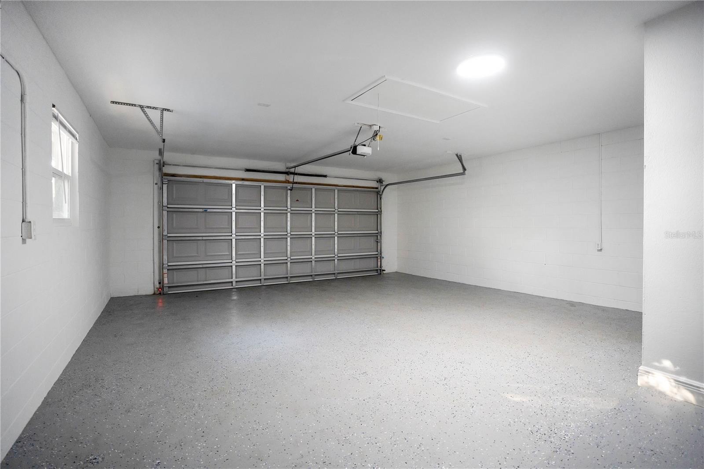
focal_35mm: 16
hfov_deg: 96.7
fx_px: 313
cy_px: 234
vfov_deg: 73.7
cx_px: 352
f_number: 2.8
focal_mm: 16
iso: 2500
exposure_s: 1/160
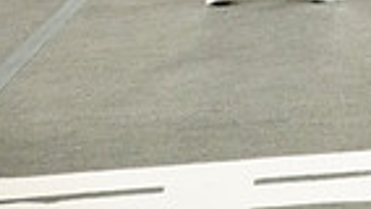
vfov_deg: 6.2
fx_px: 1801
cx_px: 340
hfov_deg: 11.7
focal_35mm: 183
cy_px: -353
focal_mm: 55
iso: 10000
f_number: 3.2
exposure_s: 1/1000
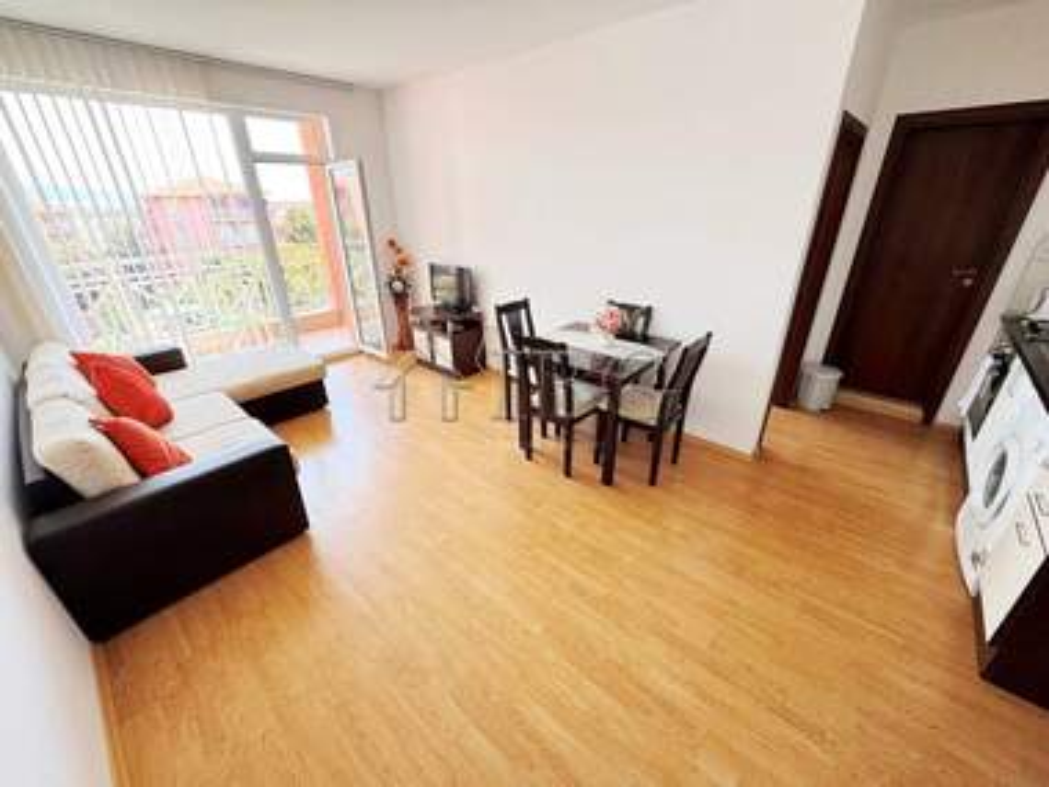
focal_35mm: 14
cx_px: 524
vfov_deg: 85.7
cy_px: 394
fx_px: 424
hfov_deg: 102.1
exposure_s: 1/99
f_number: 2.2
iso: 80
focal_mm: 2.22
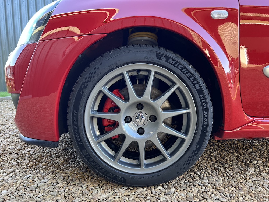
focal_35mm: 26
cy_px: 101
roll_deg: +0.7
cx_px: 134
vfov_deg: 53.1
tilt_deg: -6.5
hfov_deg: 67.3
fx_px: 202
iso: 125
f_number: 1.5
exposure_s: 1/114
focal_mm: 5.7
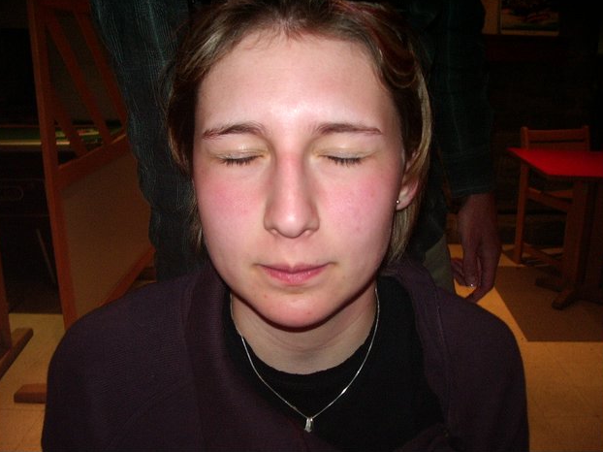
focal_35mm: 36
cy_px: 221
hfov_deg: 51.4
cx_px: 303
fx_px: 627
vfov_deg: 39.6
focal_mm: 5.8
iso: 200
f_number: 2.6
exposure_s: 1/40
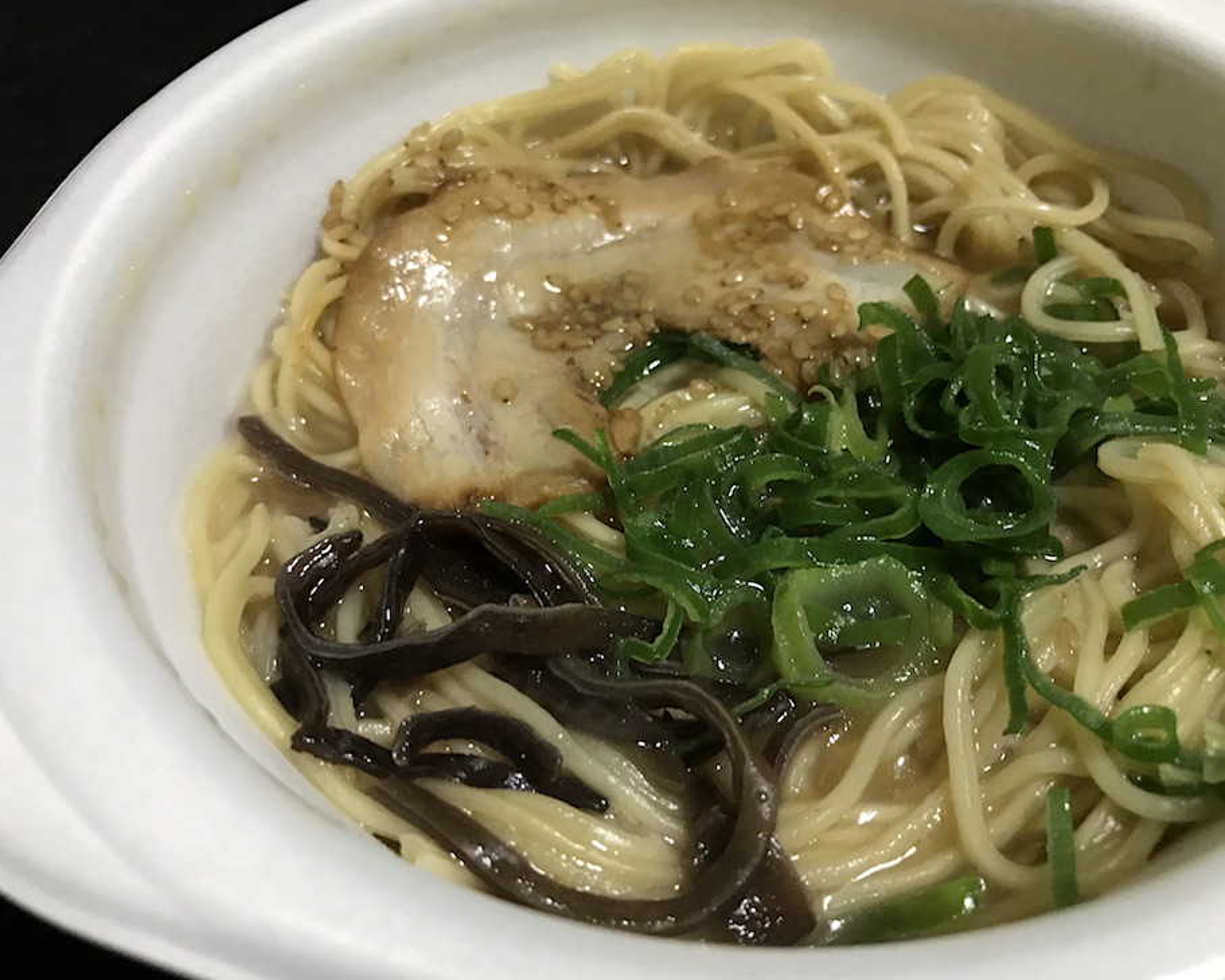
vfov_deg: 48.5
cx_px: 652
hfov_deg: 58.7
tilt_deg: -50.7
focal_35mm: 30
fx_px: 1088
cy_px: 484
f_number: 1.8
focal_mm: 3.99
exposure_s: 1/15
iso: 50
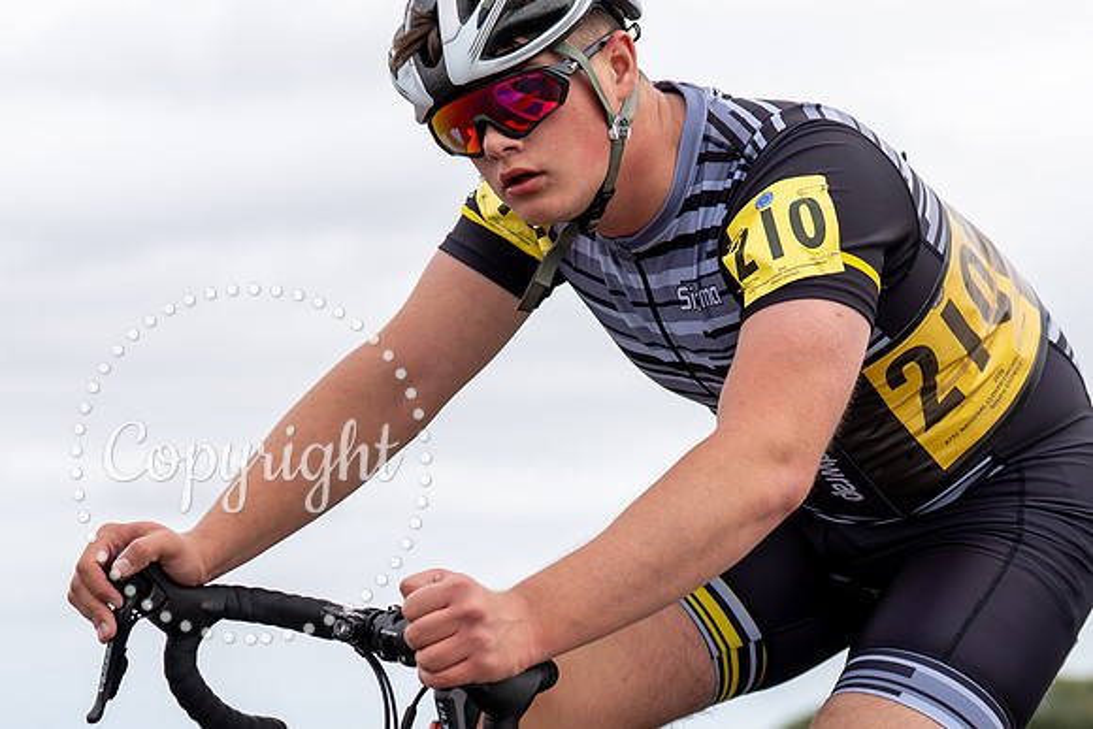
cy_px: 426
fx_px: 4548
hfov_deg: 13.7
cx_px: 557
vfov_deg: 9.2
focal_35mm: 150
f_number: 3.5
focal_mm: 70
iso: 125
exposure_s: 1/1000
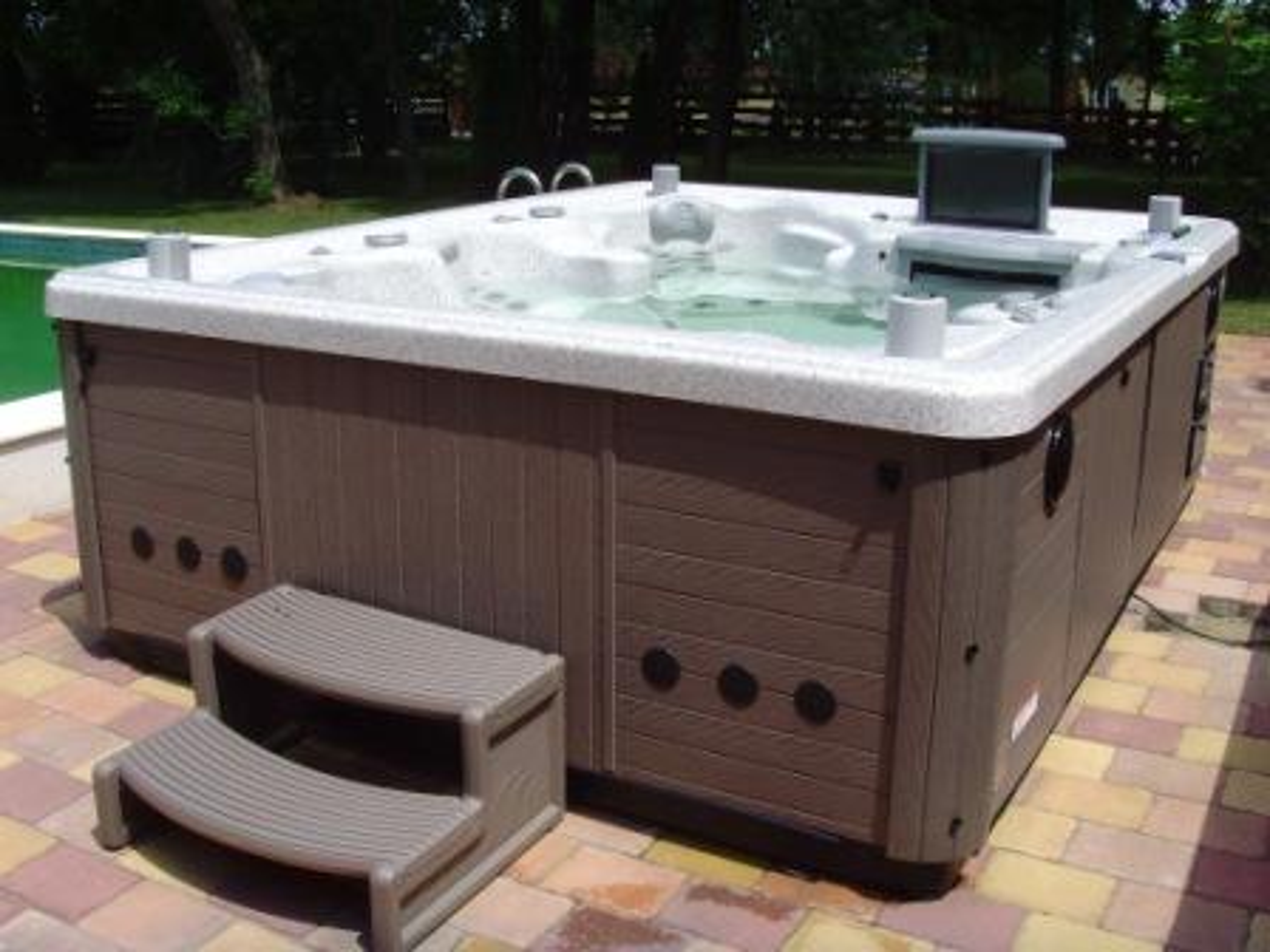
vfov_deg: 36.8
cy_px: 476
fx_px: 1431
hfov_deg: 47.9
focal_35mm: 39
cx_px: 635
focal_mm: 6.6
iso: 80
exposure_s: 1/250
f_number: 6.3
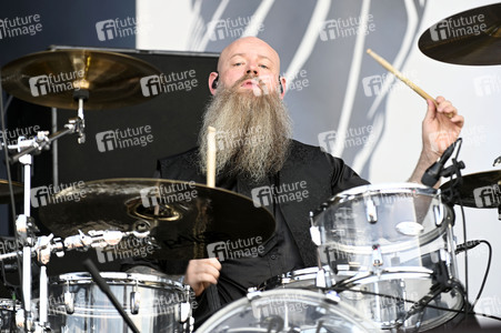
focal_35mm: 180
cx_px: 250
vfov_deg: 7.6
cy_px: 166
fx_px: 2503
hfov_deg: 11.4
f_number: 2.8
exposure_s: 1/400
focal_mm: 180
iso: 320
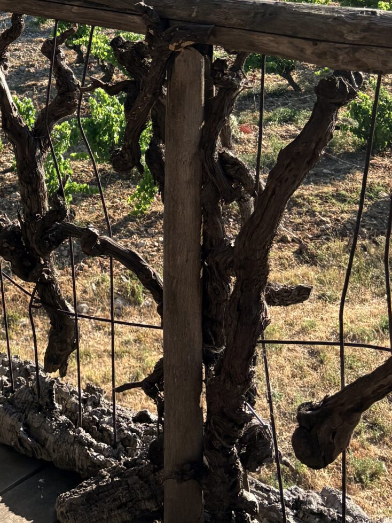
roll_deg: +1.0
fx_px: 1027
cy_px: -38
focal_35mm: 68
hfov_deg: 20.4
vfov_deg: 26.5
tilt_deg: -6.2
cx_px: -59
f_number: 1.6
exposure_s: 1/2985
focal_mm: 5.96
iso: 50
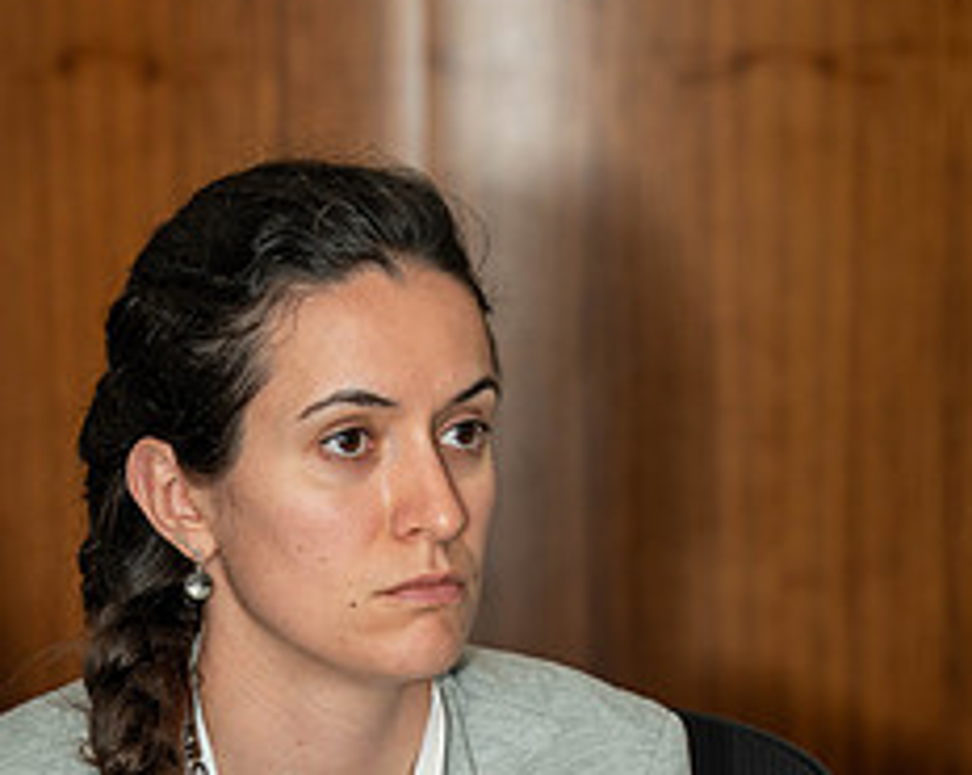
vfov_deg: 4.3
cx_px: 394
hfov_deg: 5.4
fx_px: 10314
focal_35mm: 359
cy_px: 846
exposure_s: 1/80
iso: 500
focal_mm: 197
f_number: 6.3
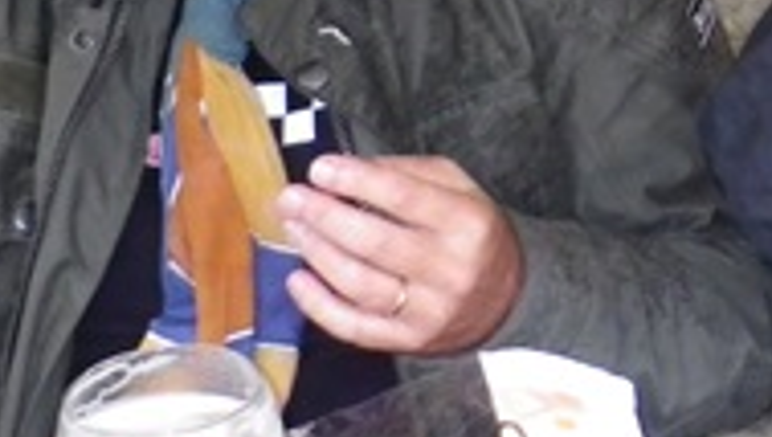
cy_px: -341
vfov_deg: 7.5
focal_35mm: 157
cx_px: 907
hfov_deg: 13.3
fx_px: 3219
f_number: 4.2
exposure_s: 1/60
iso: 400
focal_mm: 7.5
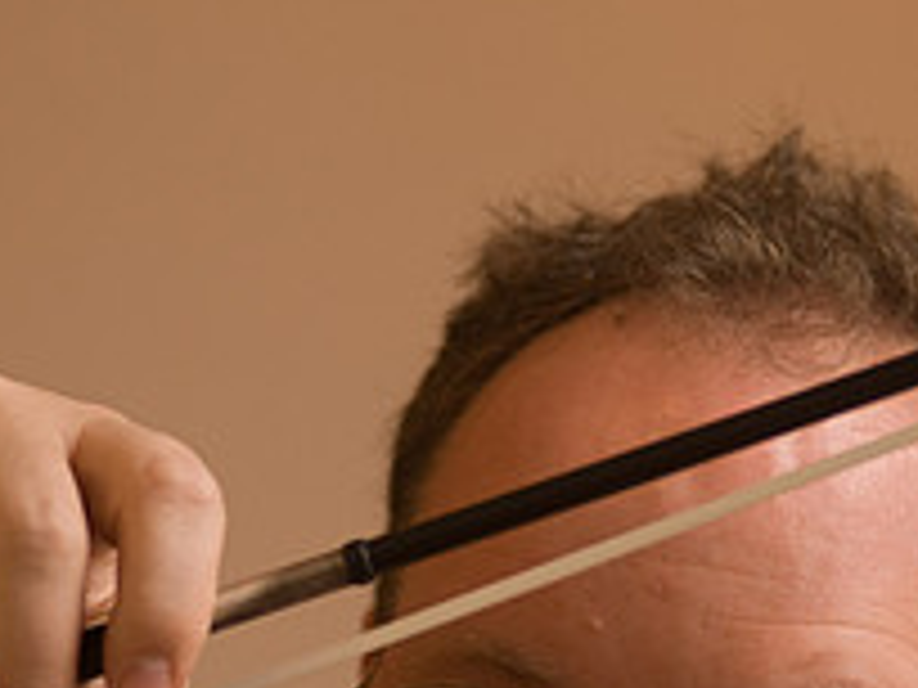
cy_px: 787
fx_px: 11378
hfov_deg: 4.6
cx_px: 511
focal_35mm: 429
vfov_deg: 3.5
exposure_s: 1/60
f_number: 2.8
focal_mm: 135
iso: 320
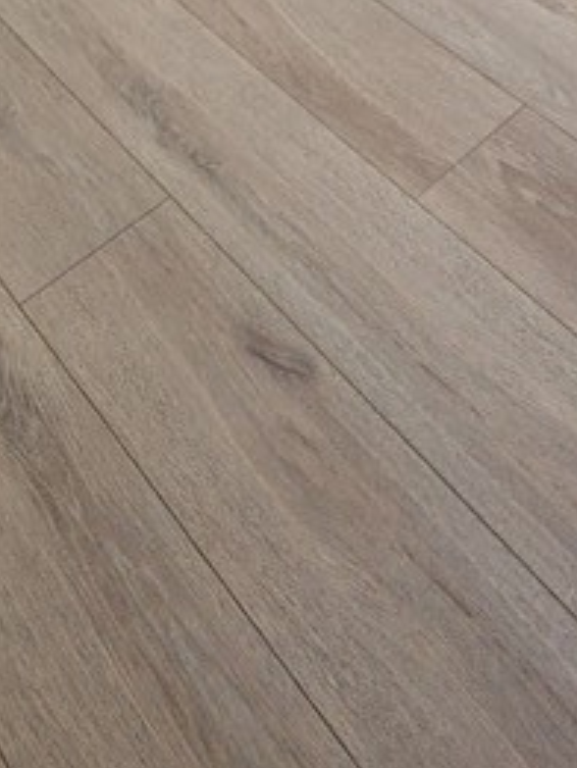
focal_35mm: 51
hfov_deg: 27.6
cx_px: 68
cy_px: -671
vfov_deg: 21.2
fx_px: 1133
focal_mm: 2.2
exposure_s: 1/60
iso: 160
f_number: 2.2
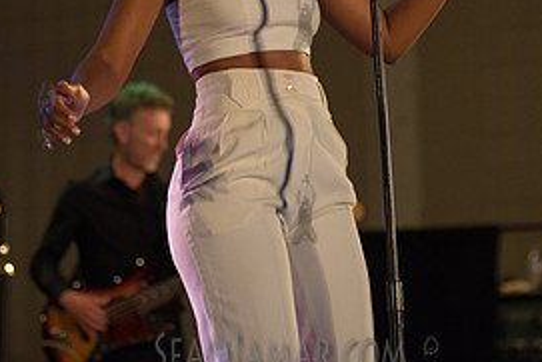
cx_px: 304
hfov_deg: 10.4
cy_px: 15
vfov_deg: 7.0
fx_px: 2967
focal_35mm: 197
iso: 3200
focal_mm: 92
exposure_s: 1/400
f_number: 2.8
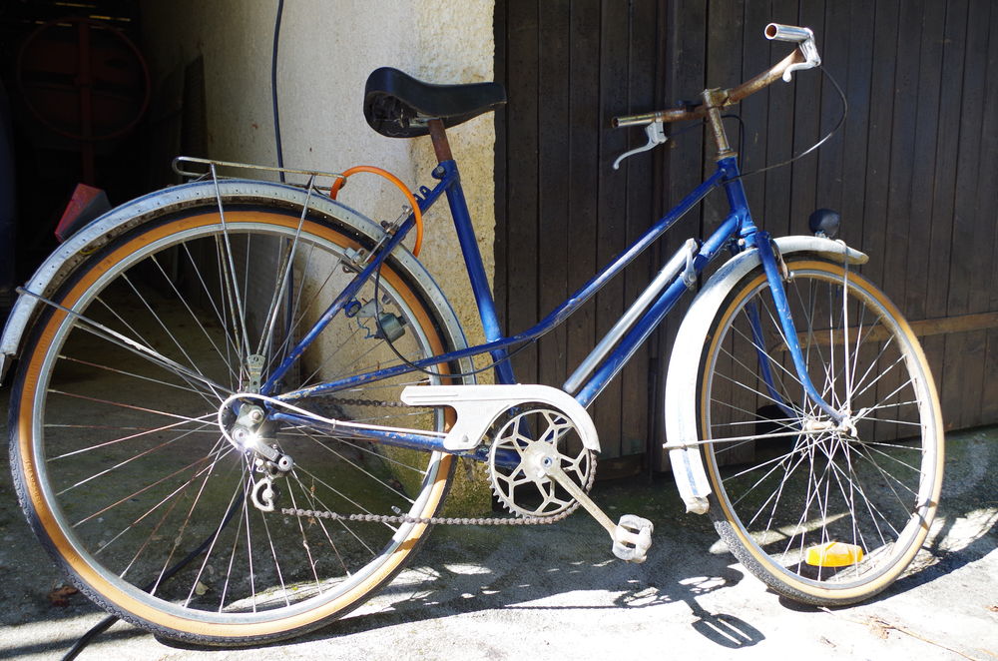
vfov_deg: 38.7
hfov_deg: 55.9
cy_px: 330
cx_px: 499
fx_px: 940
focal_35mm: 34
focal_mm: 23.13
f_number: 5
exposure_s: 1/200
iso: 400
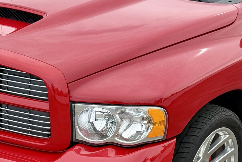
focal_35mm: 96
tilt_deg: -19.6
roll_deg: -2.0
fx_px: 645
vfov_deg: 14.2
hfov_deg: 21.1
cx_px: 71
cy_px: 119
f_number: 1.78
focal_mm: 6.76
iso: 100
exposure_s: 1/1642
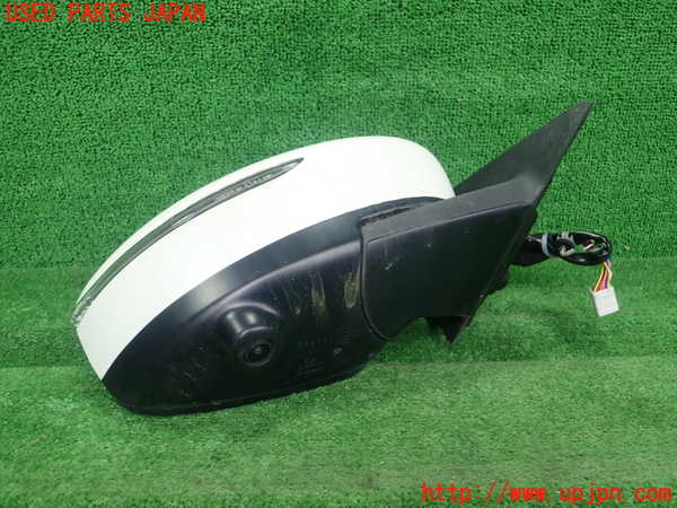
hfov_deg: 60.0
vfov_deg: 46.8
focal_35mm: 30
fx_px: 587
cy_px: 254
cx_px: 338
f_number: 2.3
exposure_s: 1/125
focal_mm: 5.5
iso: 200
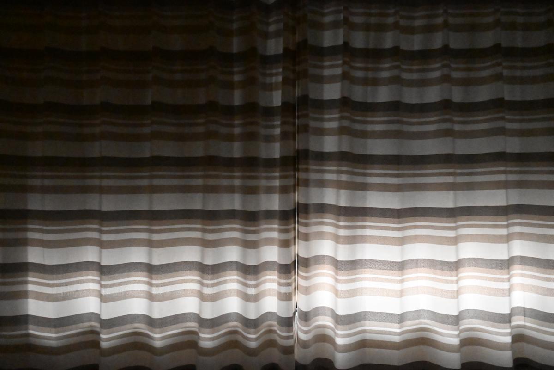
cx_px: 277
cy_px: 185
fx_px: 539
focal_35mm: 35
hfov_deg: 54.4
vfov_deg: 37.9
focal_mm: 35
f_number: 2.8
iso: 51200
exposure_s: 1/200
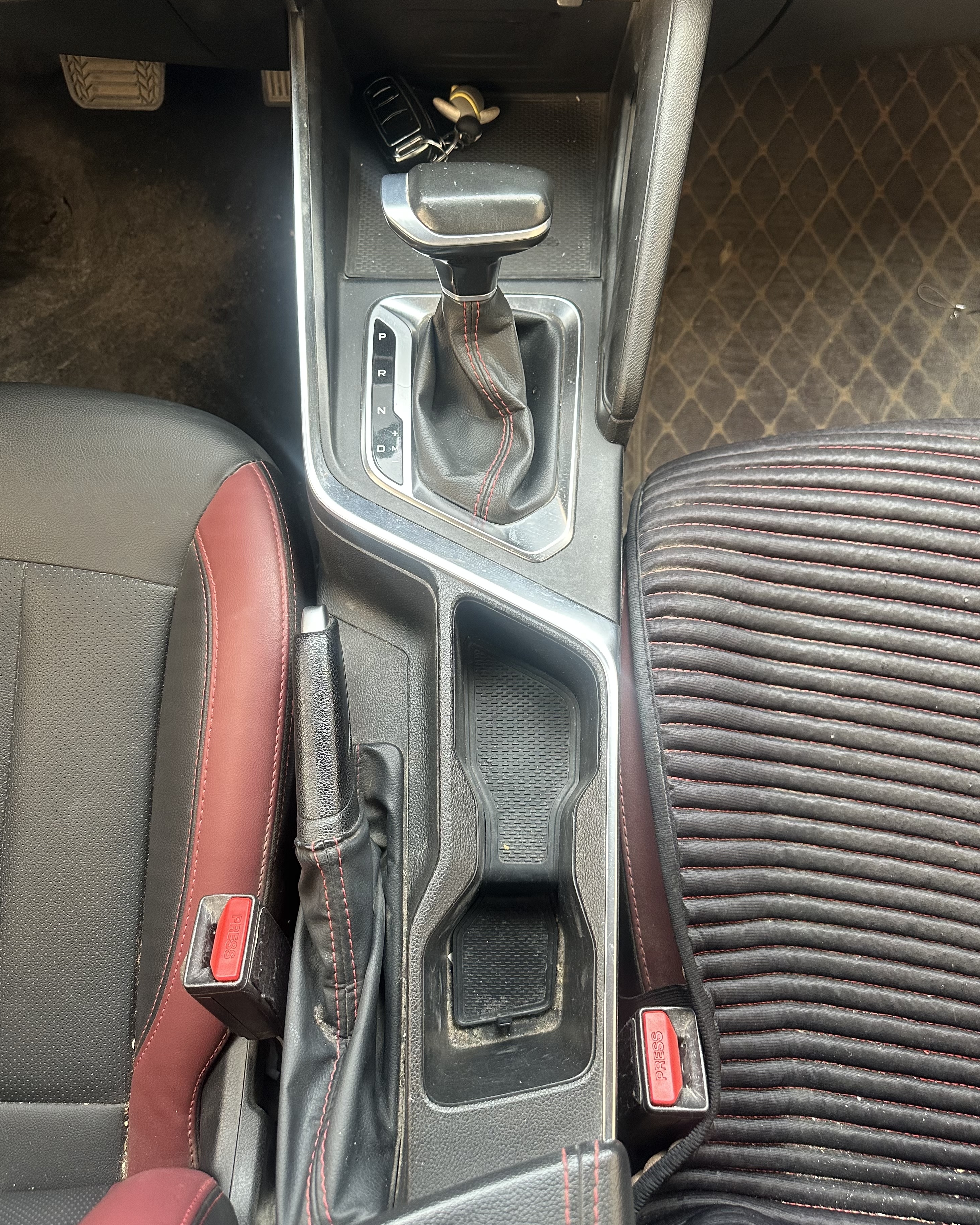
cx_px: 481
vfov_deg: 66.0
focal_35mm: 26
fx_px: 943
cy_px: 568
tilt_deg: -72.1
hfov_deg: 54.9
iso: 250
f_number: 1.78
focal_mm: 6.86
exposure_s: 1/60
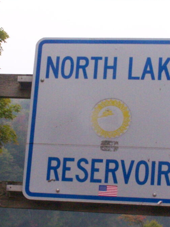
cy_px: 129
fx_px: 851
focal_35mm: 130
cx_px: 94
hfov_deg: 11.4
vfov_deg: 15.2
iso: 400
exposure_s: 1/60
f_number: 8
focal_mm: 10.7
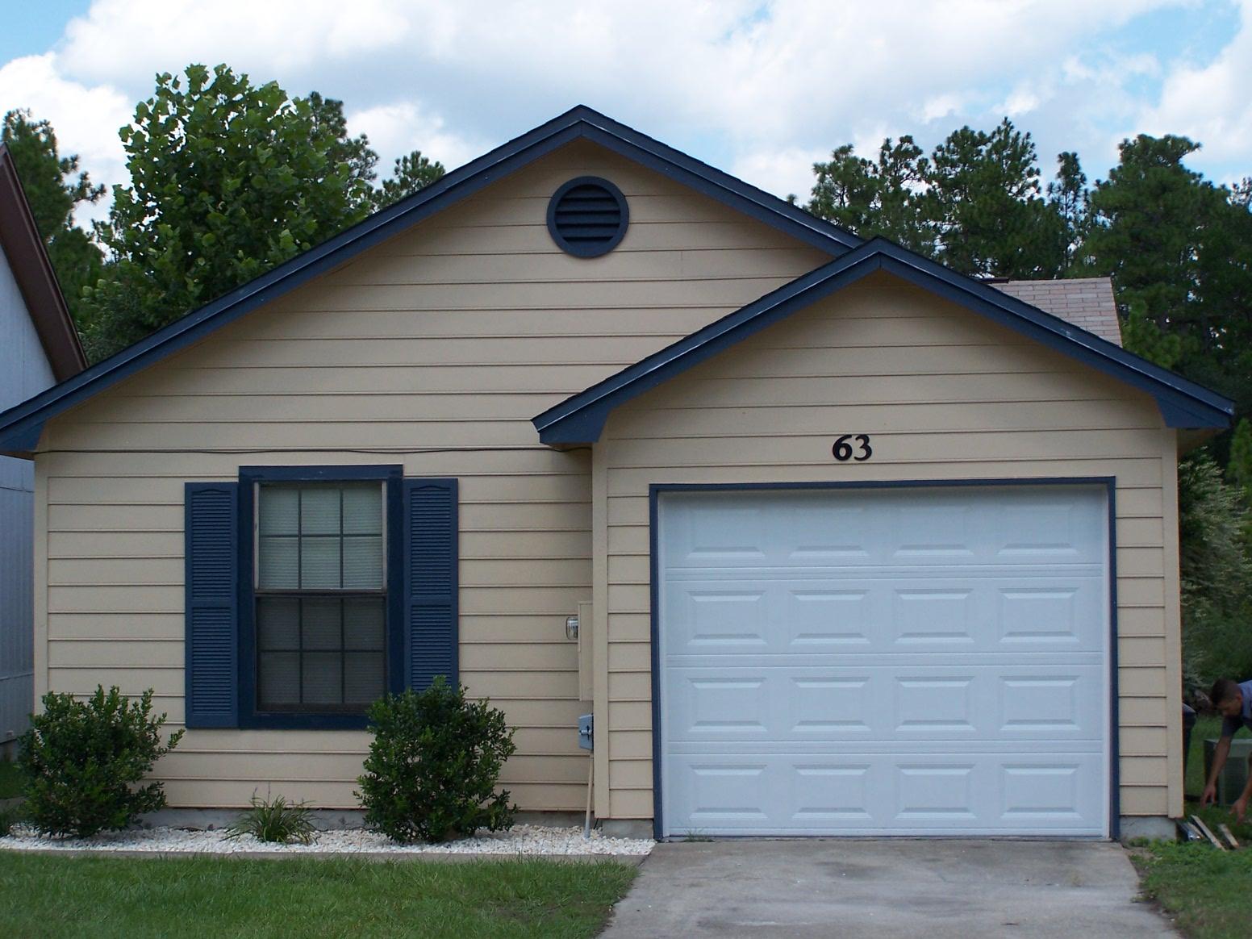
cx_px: 626
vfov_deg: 19.6
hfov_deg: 26.0
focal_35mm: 75
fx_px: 2713
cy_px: 470
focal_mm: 12.4
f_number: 3.2
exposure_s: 1/1000
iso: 80
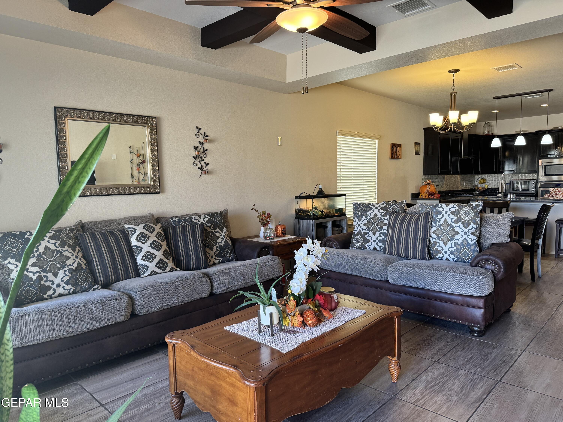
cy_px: 211
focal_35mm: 24
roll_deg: +0.8
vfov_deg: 56.8
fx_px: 390
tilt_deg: -4.8
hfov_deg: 71.6
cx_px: 282
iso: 125
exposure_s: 1/60
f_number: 1.78
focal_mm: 6.76
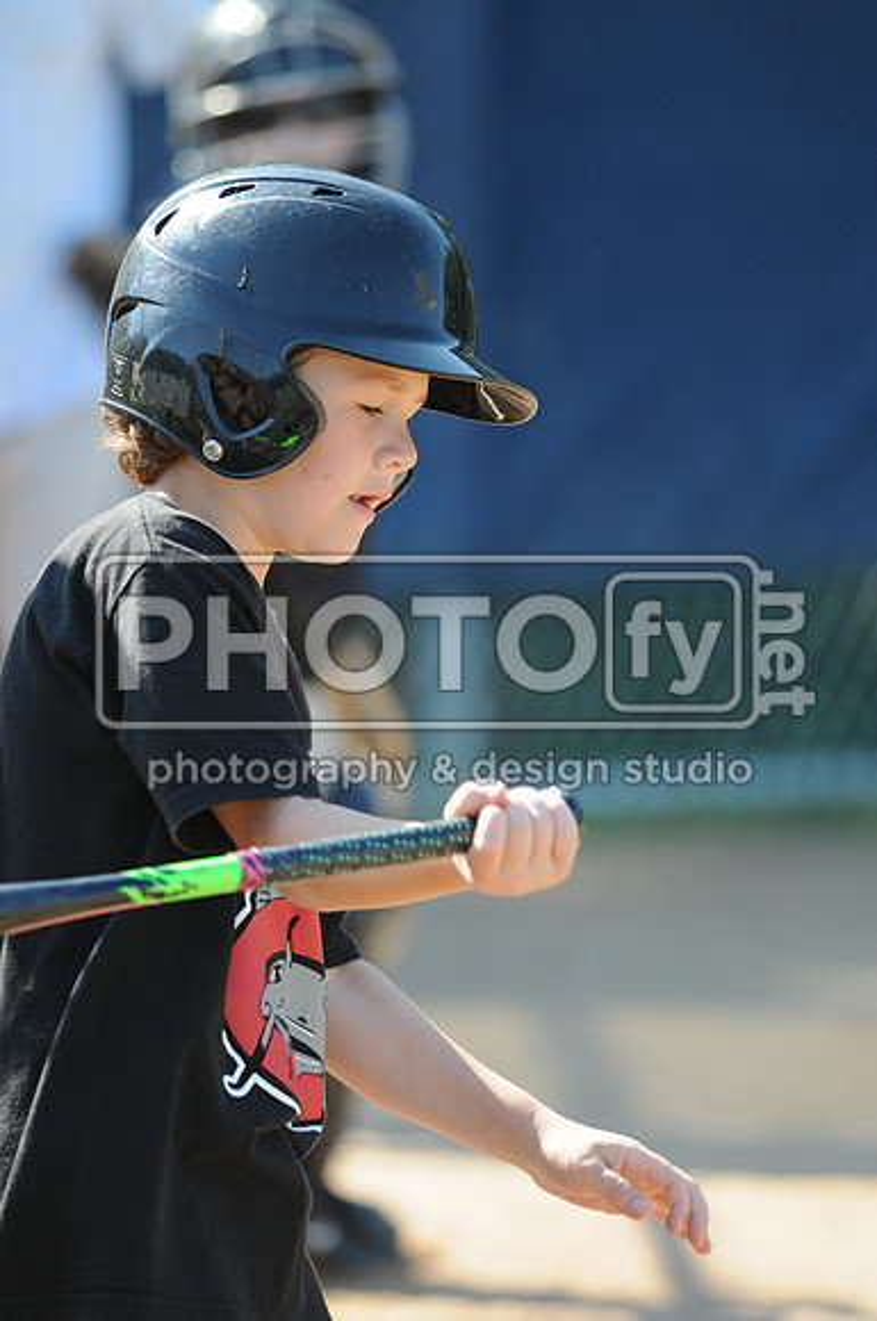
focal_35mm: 450
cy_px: 660
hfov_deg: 3.0
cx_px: 438
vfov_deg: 4.6
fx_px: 16492
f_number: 4
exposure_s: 1/640
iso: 400
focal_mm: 300
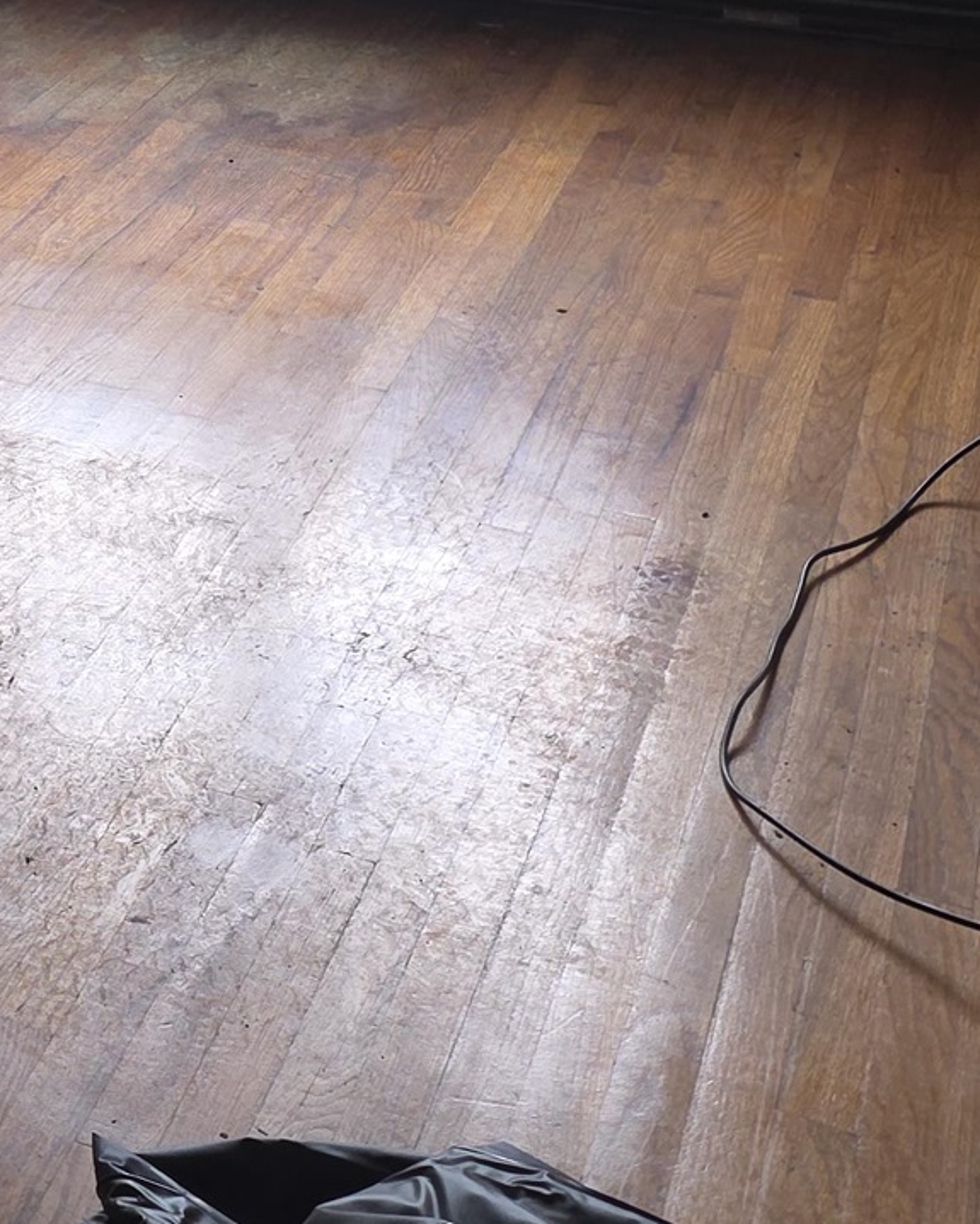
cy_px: -281
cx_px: -462
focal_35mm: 72
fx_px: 2609
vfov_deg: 23.8
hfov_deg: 18.9
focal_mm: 6.25
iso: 64
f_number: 1.7
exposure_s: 1/60
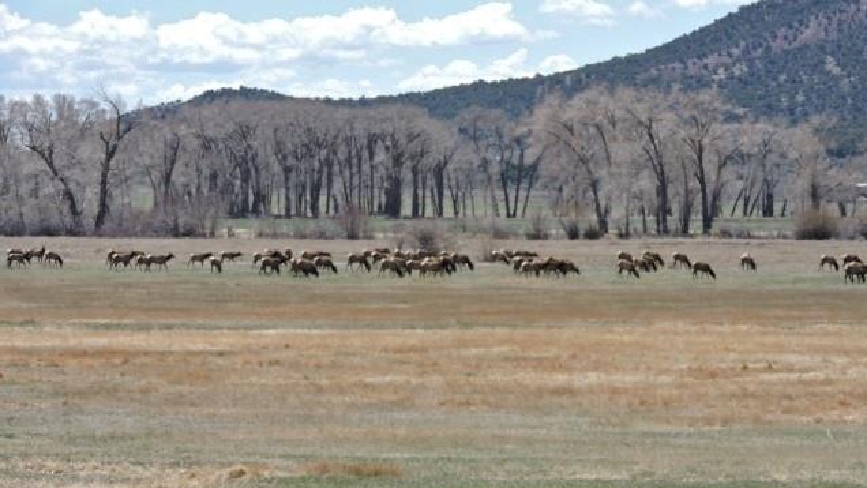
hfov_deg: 7.9
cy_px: 262
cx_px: 435
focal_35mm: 274
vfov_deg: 4.4
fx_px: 6300
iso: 100
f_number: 4.7
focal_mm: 44.6
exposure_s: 1/500
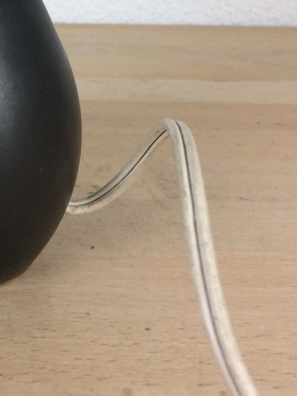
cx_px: -64
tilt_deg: -6.3
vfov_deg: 24.4
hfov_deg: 19.0
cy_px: -66
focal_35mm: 73
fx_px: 836
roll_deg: +0.5
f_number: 2.2
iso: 64
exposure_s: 1/100
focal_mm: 4.15
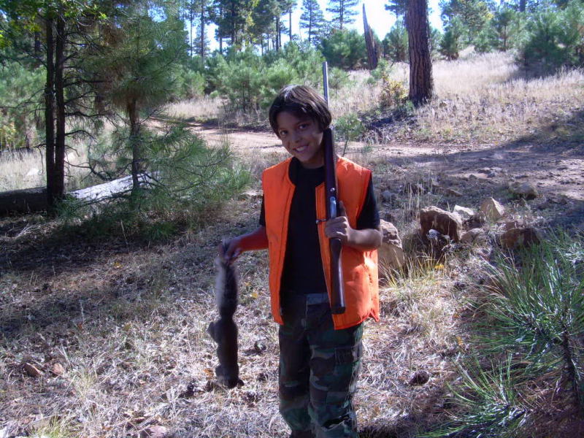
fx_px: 641
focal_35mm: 38
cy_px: 219
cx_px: 292
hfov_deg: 49.0
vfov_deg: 37.7
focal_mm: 6.3
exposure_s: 1/125
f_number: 4.6
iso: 50
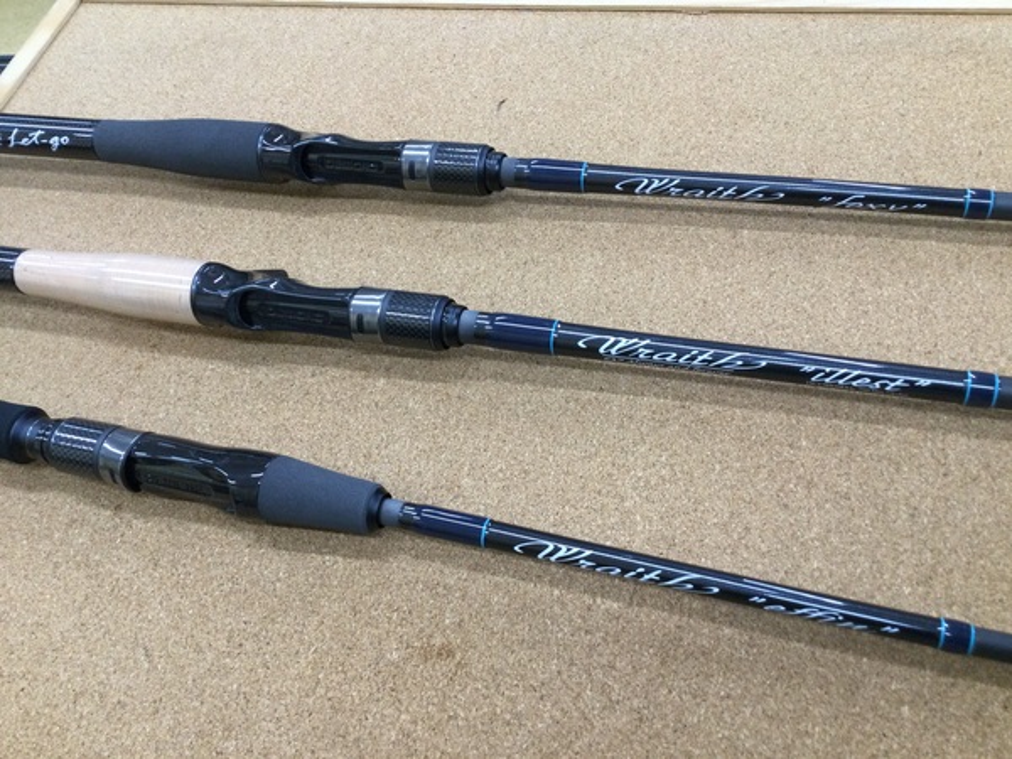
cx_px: 506
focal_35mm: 31
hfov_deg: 58.4
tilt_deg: -56.2
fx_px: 906
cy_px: 380
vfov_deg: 45.4
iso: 64
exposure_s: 1/33
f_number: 2.4
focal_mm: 3.3
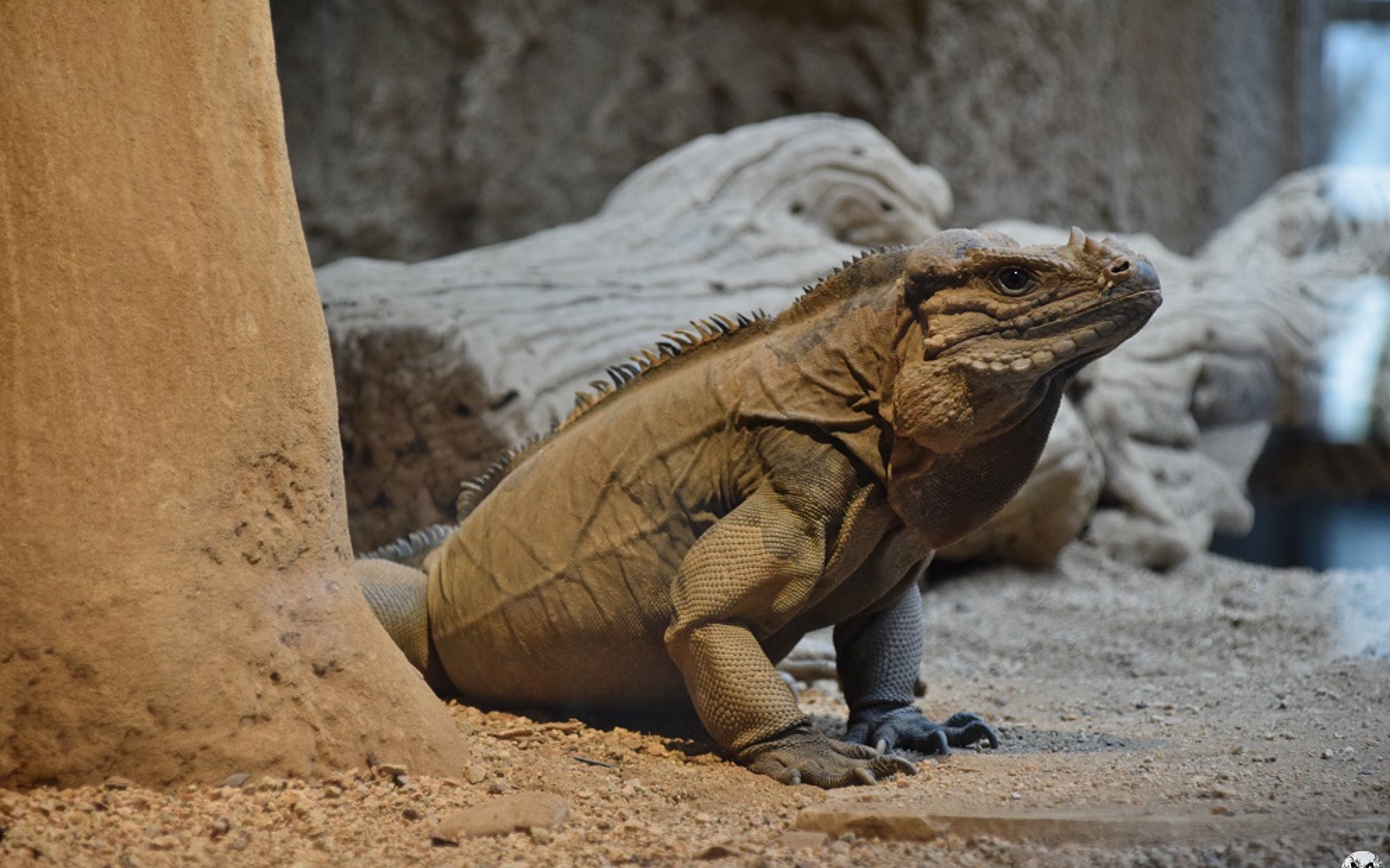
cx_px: 696
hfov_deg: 11.8
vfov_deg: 7.4
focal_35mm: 178
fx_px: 6741
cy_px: 437
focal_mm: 116
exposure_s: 1/60
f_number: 5.6
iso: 1000
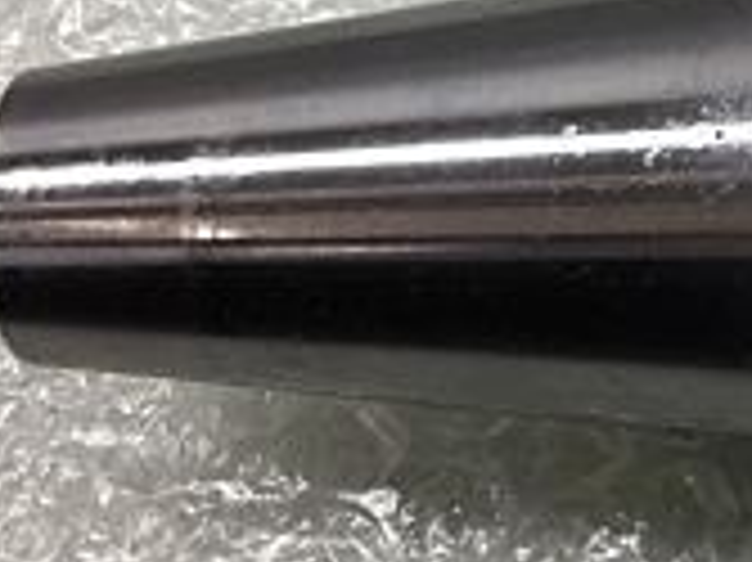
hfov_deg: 16.5
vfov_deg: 13.2
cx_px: 1058
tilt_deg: -64.7
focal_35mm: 111
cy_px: 45
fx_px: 2410
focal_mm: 4.15
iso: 32
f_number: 2.2
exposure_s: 1/120
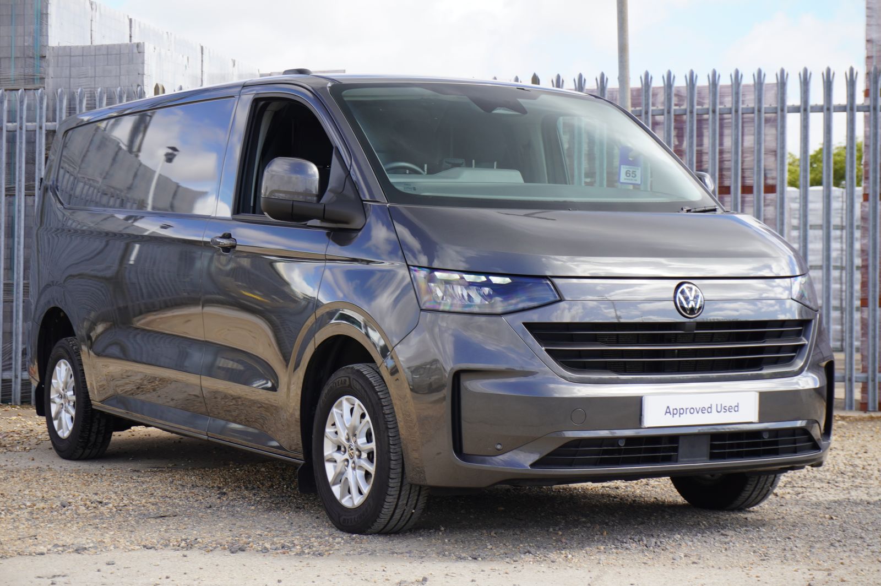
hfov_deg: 27.0
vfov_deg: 18.2
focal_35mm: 75
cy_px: 293
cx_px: 440
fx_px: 1834
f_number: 6.7
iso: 100
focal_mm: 50
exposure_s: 1/90
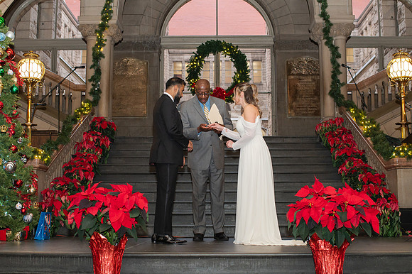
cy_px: 145
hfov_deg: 41.0
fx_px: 551
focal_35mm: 48
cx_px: 208
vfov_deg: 27.9
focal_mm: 35
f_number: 3.5
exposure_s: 1/200
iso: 1000
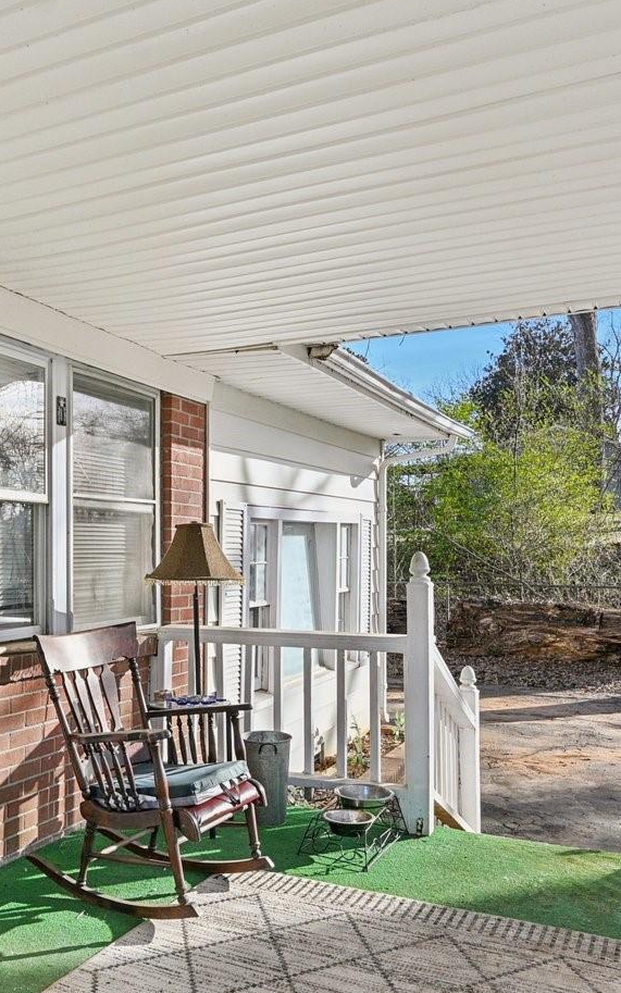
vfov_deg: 59.4
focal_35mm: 32
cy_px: 561
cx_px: 136
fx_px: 866
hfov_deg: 38.2
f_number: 8
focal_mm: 14
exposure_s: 1/160
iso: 100
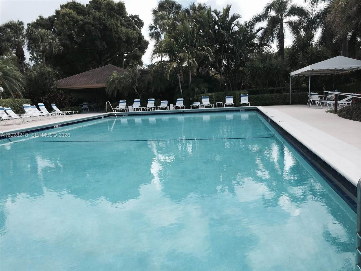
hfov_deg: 60.0
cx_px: 180
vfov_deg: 46.8
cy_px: 136
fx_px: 313
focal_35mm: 30
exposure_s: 1/1080
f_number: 2.2
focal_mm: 4.12
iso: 32
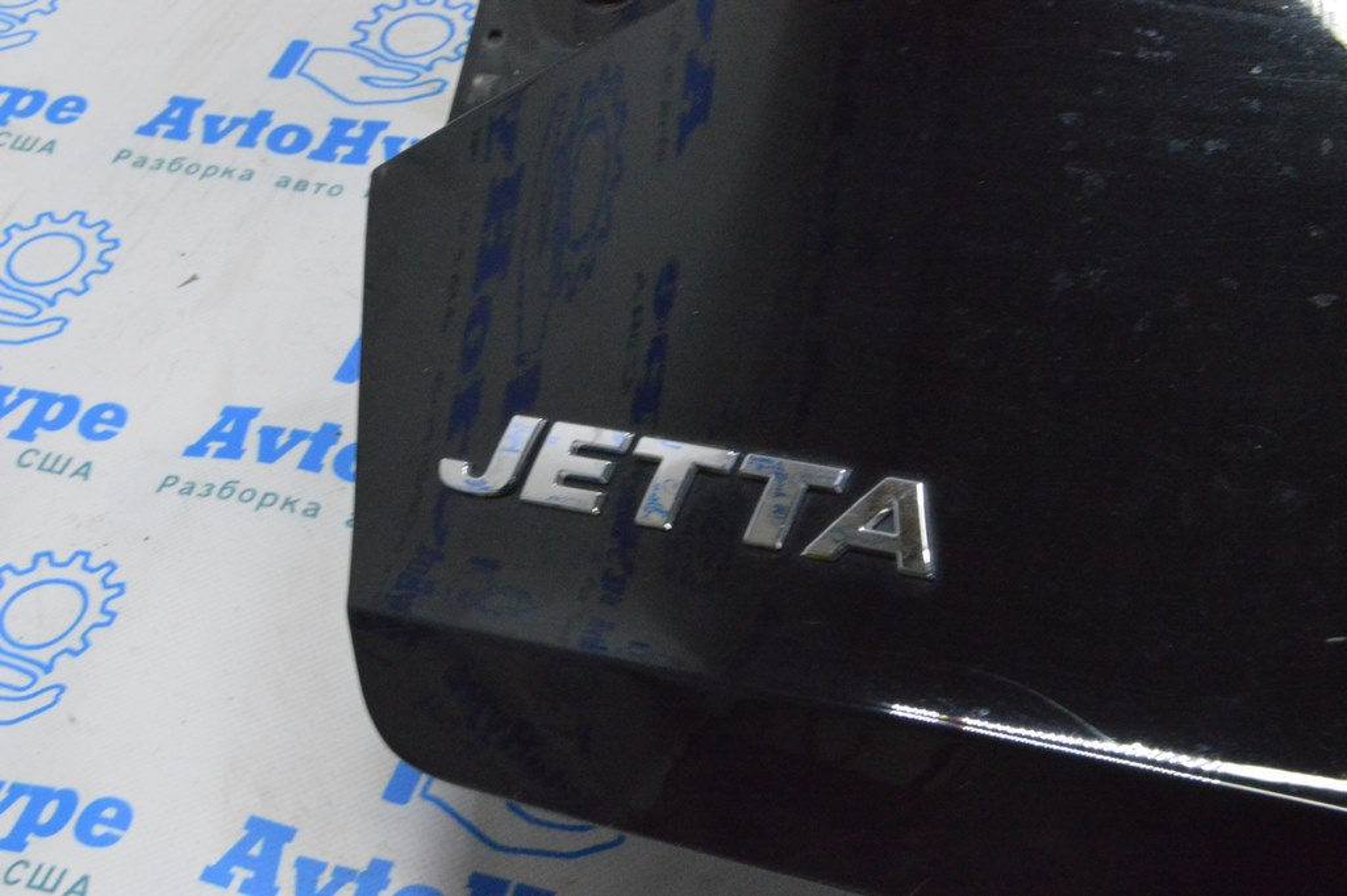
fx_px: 2355
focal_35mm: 63
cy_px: 448
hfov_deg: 31.9
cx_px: 674
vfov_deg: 21.5
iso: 6400
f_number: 20
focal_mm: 42
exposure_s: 1/20
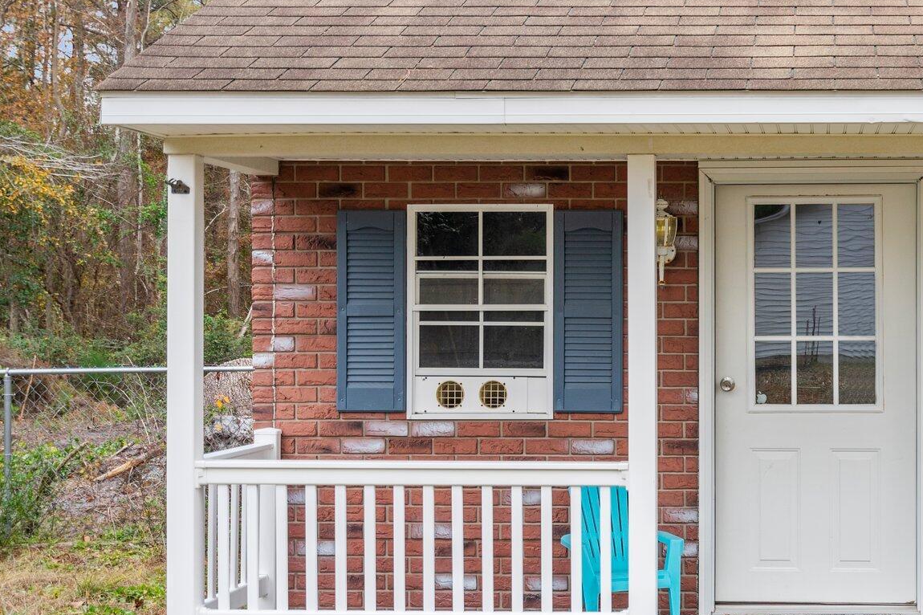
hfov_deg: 33.6
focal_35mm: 57
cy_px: 287
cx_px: 796
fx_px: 1461
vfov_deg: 23.8
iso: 100
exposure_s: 1/160
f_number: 4
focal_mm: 32
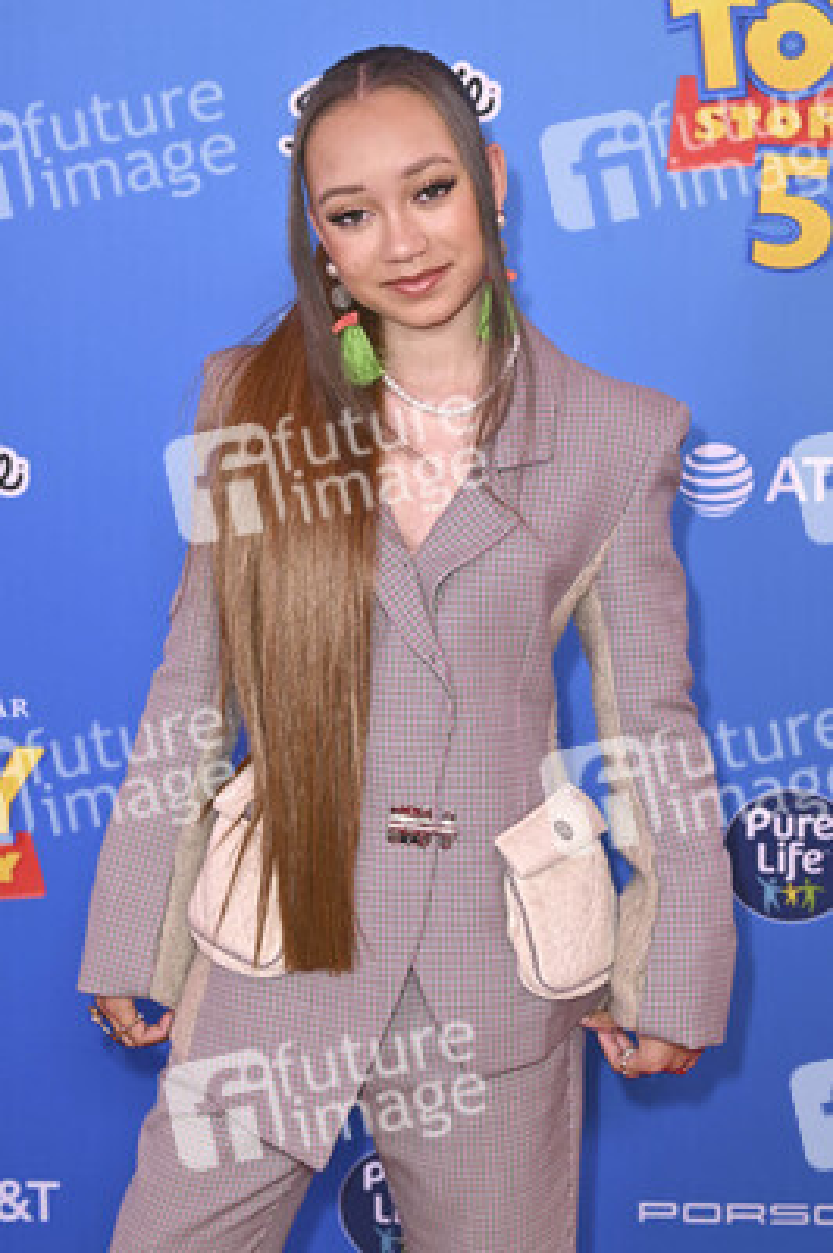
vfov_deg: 25.7
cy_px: 626
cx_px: 416
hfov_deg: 17.2
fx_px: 2747
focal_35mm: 79
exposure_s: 1/250
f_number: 6.3
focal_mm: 79
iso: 1250
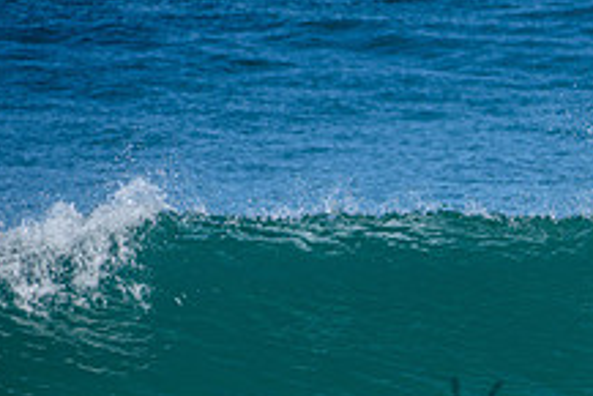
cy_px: 397
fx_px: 22004
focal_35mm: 1335
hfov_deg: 1.5
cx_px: 732
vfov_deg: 1.0
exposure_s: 1/2000
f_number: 5.6
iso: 160
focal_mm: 500
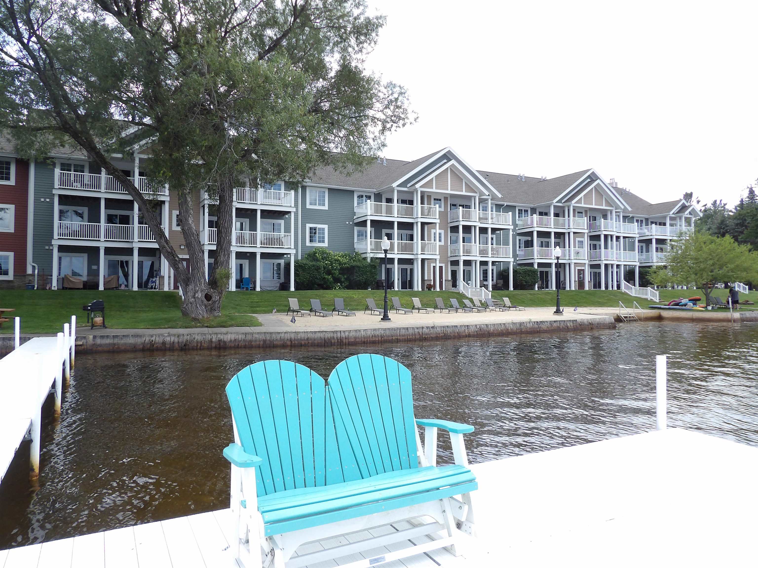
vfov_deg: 56.8
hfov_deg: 71.6
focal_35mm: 24
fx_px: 526
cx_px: 379
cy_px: 284
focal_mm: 4.3
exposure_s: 1/533
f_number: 3.2
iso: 100
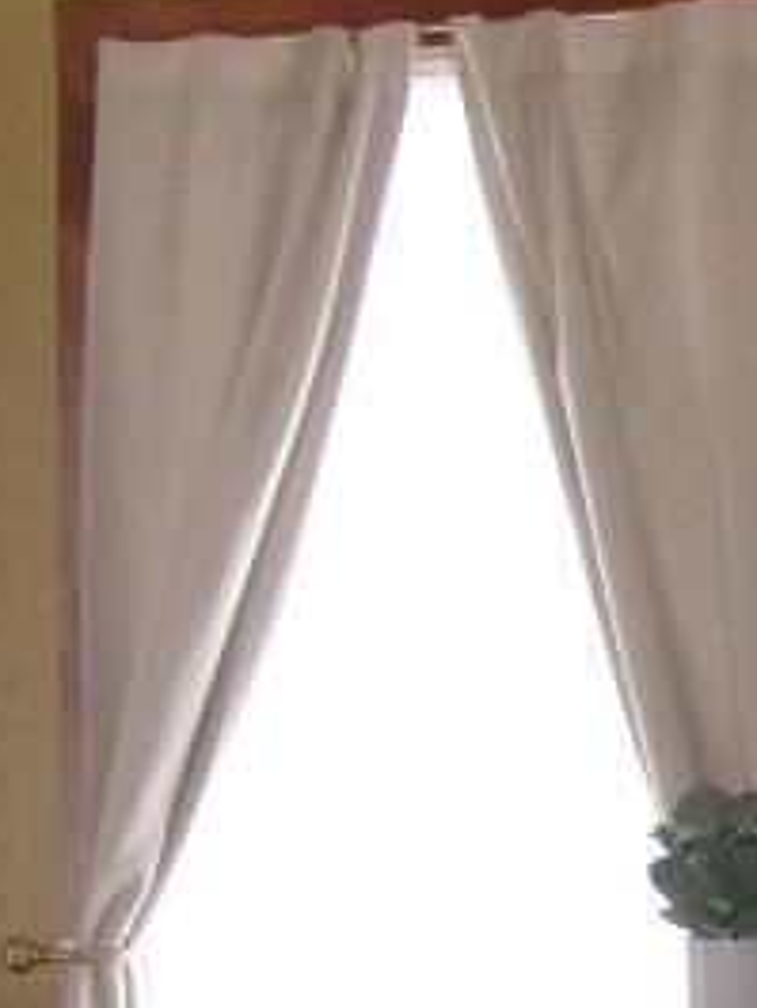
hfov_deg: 10.8
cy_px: 1076
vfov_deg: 14.3
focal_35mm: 135
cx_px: 951
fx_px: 3933
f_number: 2.8
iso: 100
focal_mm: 5.8
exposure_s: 1/45
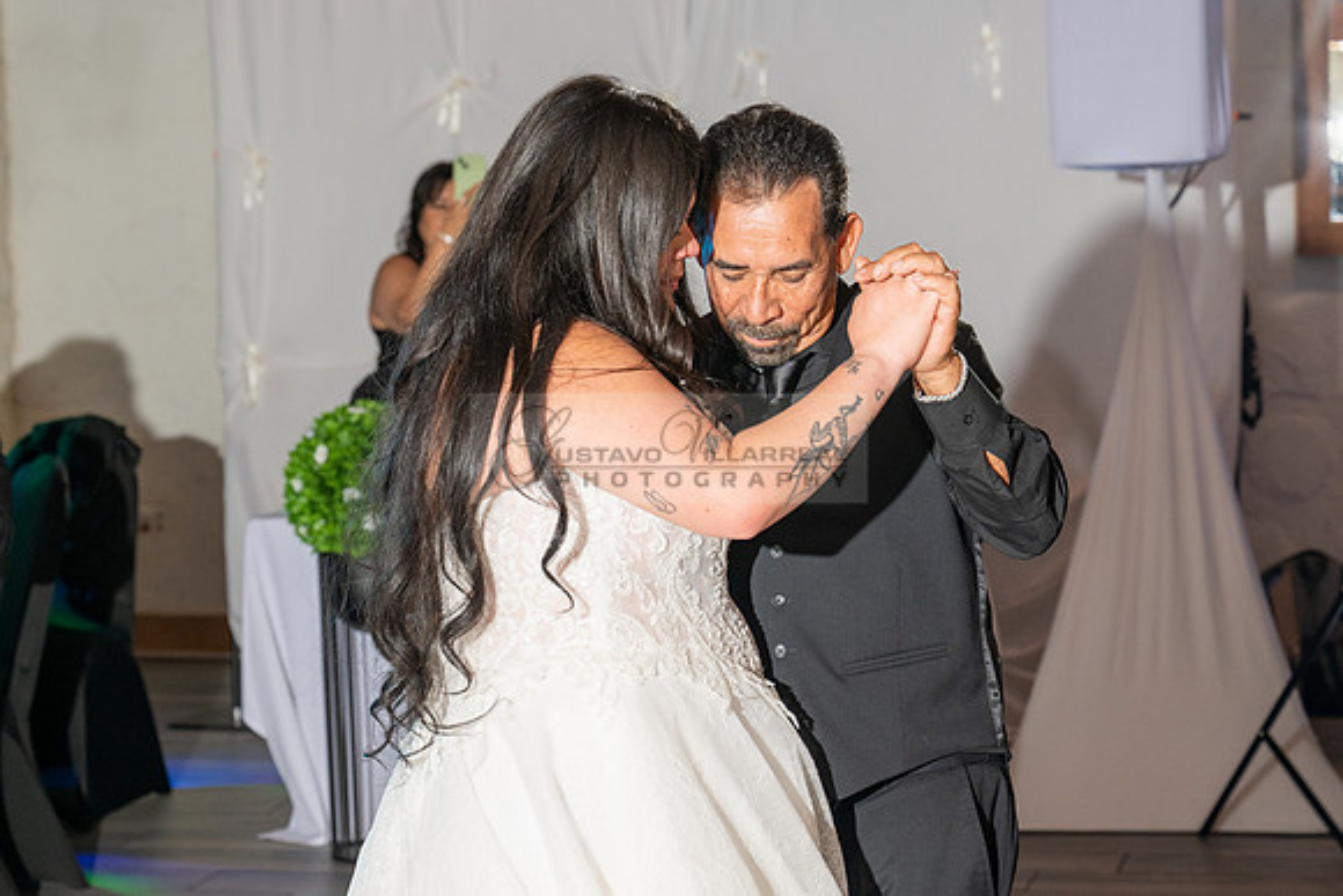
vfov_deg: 15.7
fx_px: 3249
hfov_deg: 23.4
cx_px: 632
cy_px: 447
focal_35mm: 87
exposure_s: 1/200
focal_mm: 70
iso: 500
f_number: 4.5
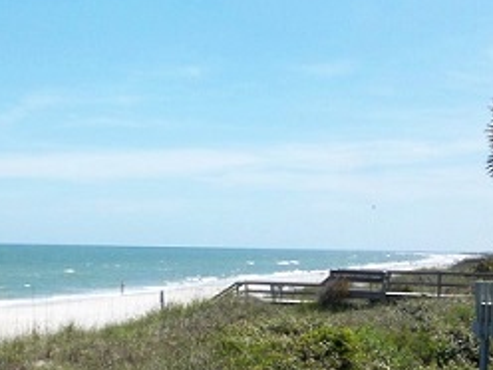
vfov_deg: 23.1
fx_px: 897
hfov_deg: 30.6
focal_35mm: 63
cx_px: 175
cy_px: 267
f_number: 7.1
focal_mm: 6.4
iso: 200
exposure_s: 1/640
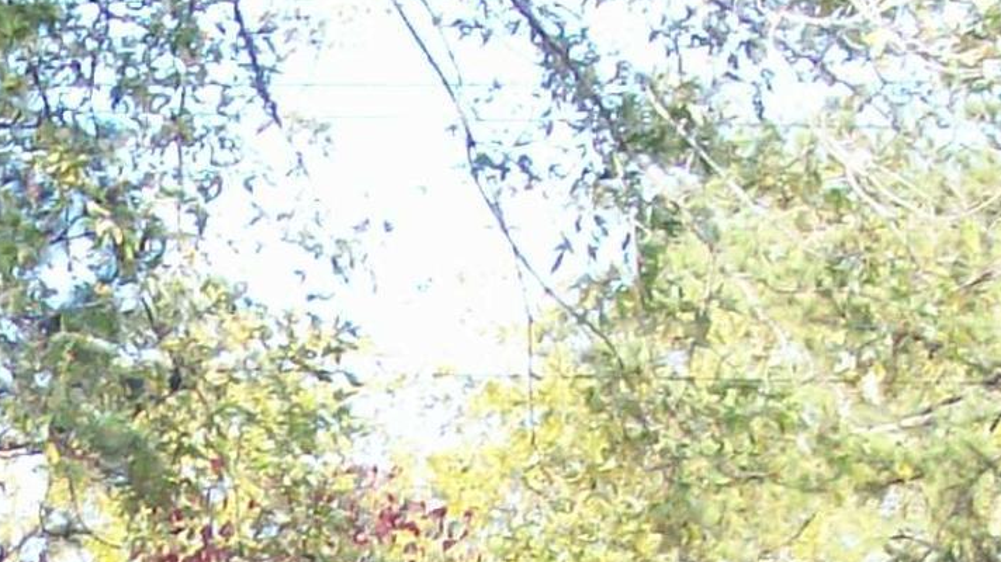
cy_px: 1472
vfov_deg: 4.6
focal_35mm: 257
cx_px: -350
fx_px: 6819
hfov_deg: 8.3
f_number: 3.4
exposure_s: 1/151
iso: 80
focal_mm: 9.4
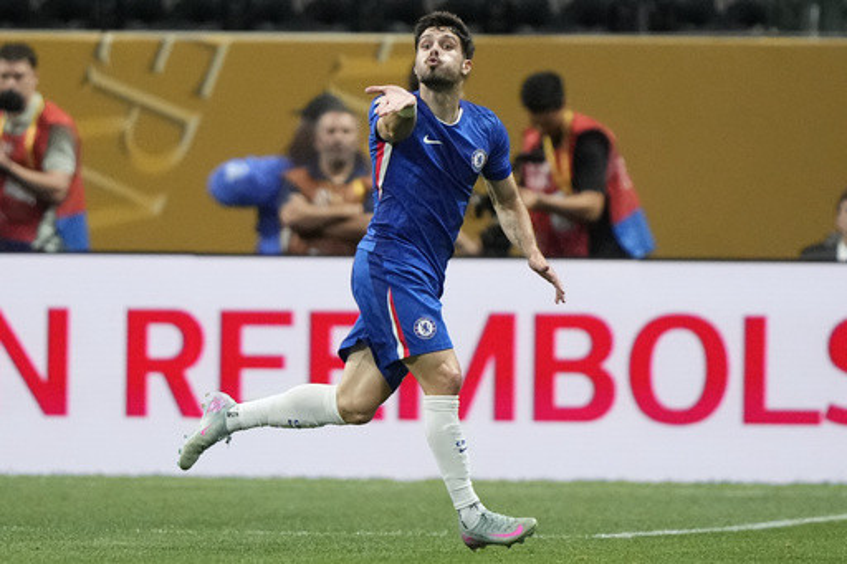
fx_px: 14111
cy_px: 282
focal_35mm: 600
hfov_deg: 3.4
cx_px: 424
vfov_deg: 2.3
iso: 5000
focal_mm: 400
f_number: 2.8
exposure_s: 1/4000
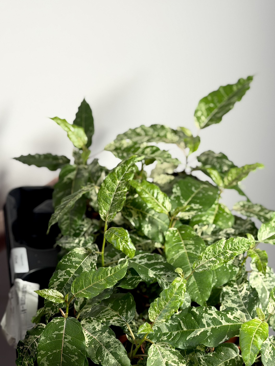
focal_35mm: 69
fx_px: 731
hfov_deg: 21.3
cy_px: 256
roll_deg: -0.4
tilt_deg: -15.1
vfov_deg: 27.9
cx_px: 139
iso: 80
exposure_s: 1/121
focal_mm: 6.76
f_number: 1.78
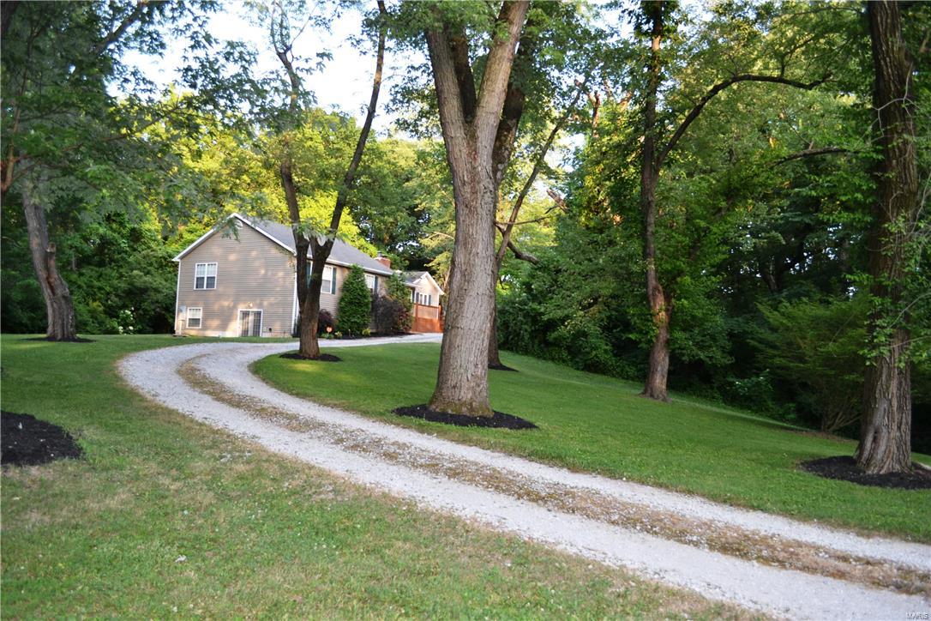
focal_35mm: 27
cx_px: 466
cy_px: 310
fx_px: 698
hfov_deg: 67.4
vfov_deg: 47.9
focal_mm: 18
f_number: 4
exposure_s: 1/125
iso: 220
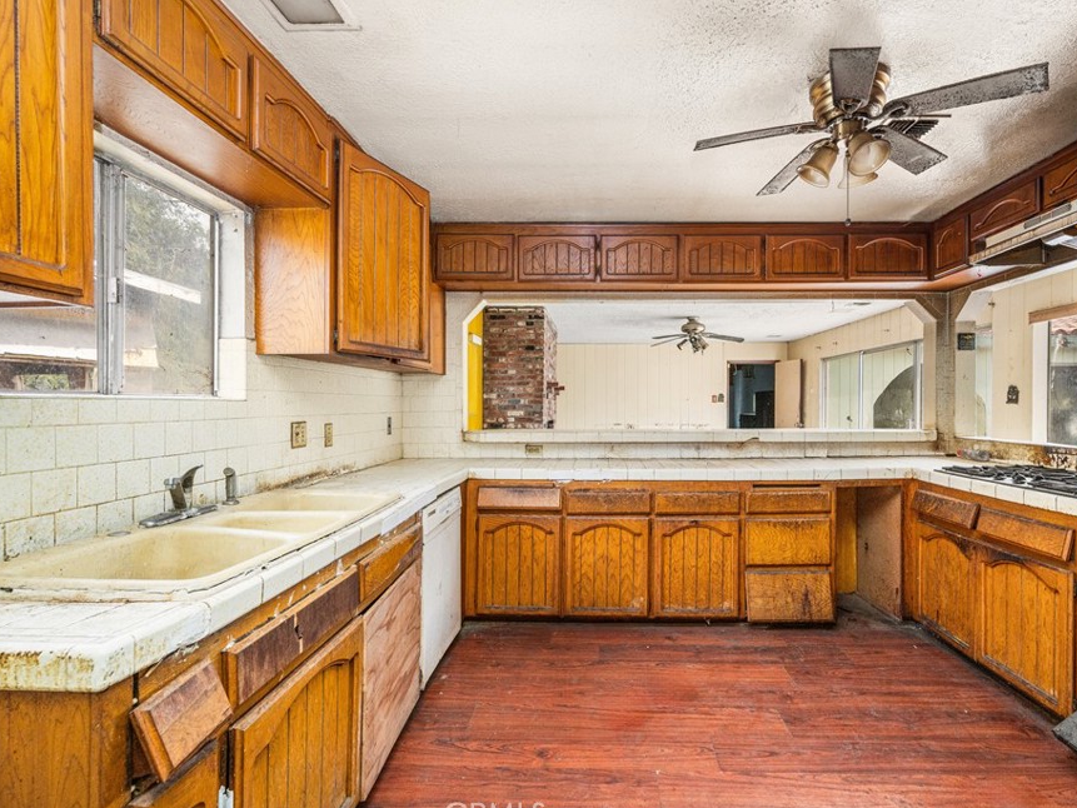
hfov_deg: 94.2
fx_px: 498
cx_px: 594
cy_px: 405
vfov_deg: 78.1
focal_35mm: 16
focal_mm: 14
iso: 100
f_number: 6.3
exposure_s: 1/13
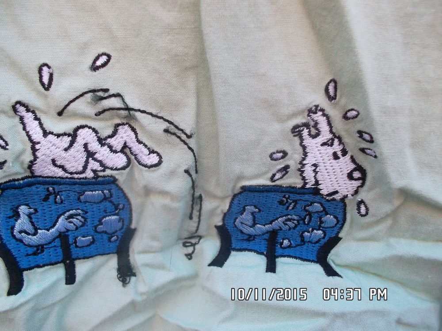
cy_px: 166
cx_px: 221
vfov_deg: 49.7
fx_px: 358
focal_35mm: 28
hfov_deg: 63.4
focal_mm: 4.1
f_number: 3.3
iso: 200
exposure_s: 1/42
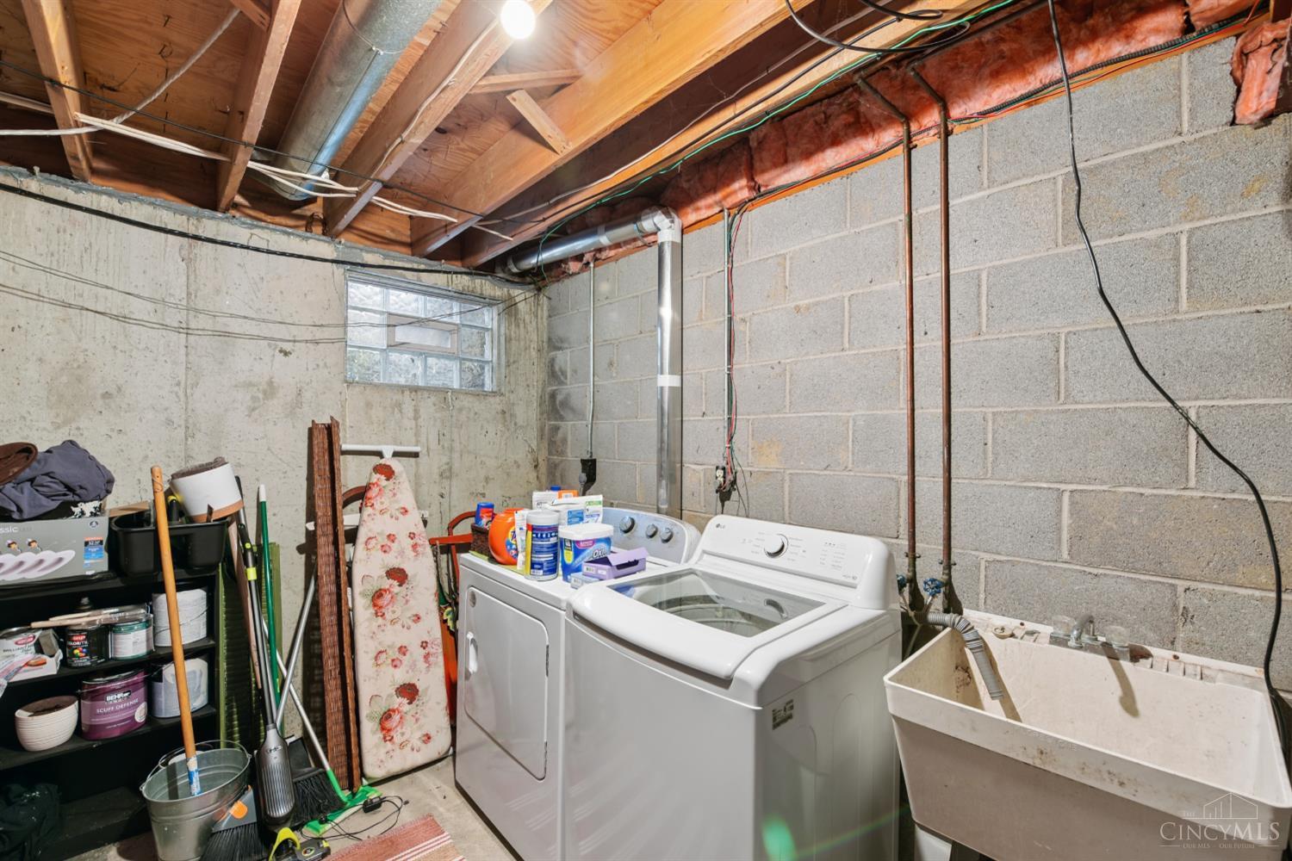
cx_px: 646
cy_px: 430
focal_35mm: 14
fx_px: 502
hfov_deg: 104.3
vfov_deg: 81.2
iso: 400
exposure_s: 1/3.33
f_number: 8
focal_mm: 14
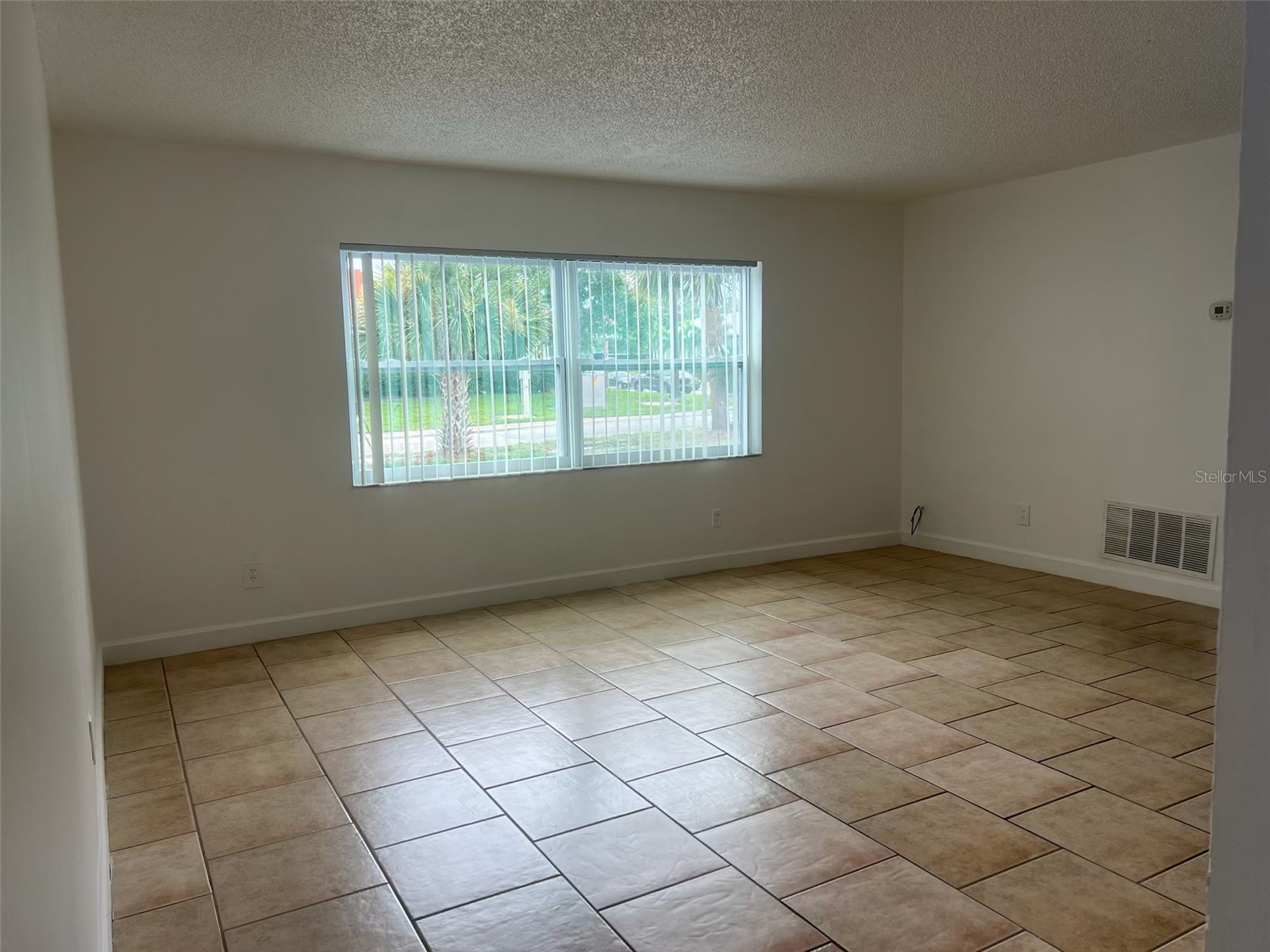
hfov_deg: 67.3
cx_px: 635
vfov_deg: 53.1
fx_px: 954
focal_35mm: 26
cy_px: 476
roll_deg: +1.7
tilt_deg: -5.8
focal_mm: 5.7
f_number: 1.5
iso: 40
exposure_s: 1/216
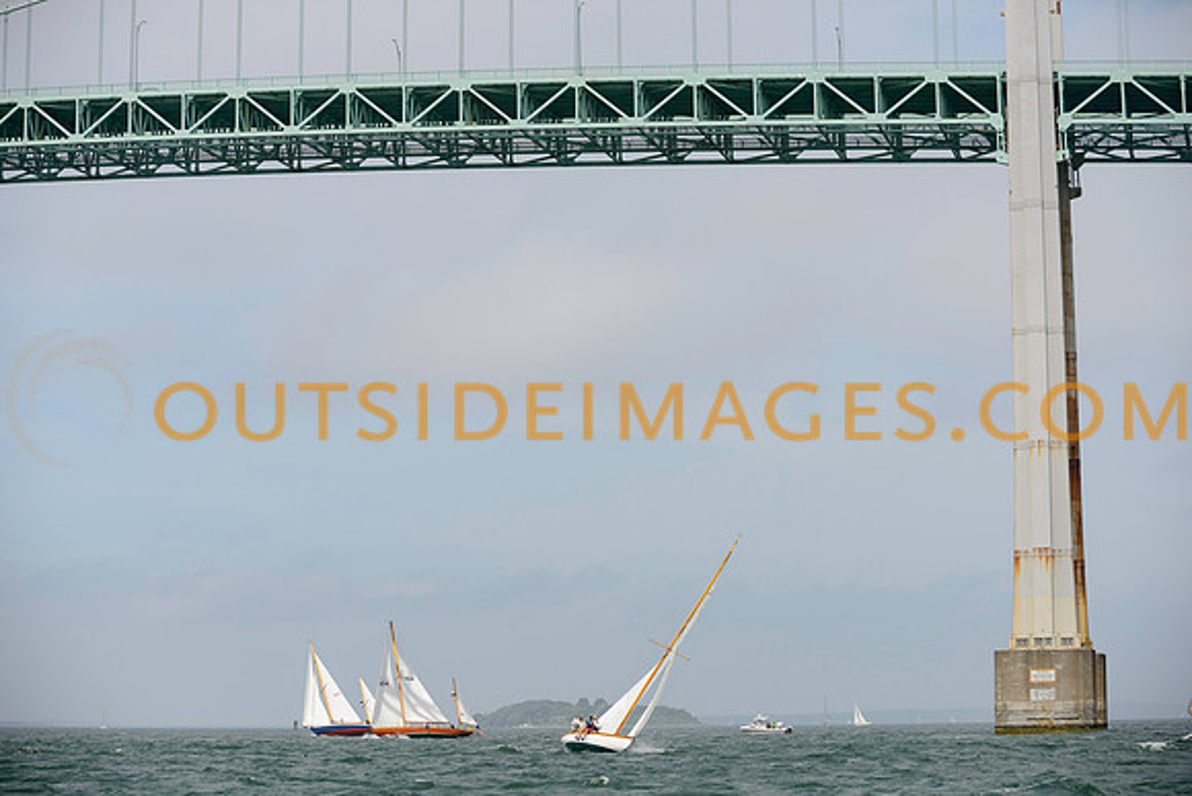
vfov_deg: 16.7
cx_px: 596
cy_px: 398
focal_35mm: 82
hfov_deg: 24.8
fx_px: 2707
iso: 320
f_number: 4
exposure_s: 1/5000
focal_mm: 80
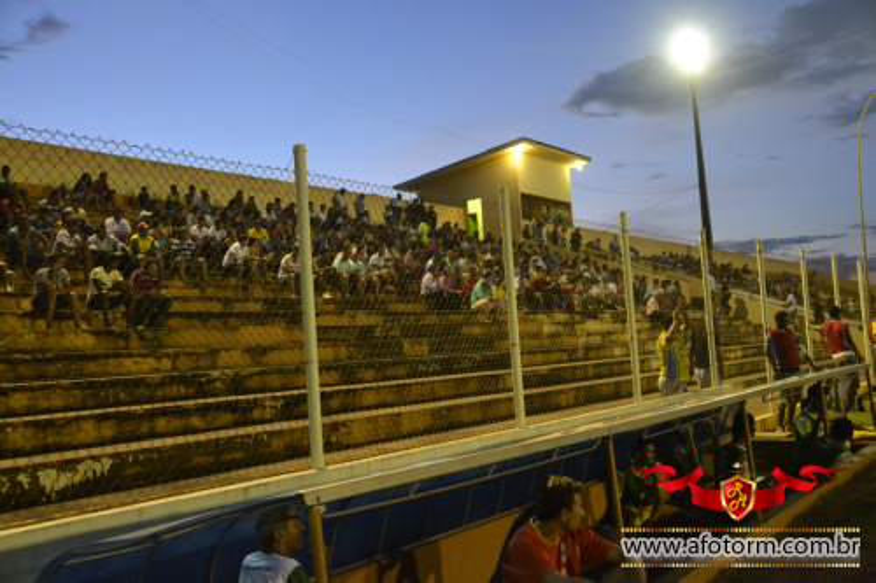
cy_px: 292
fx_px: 949
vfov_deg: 34.2
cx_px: 438
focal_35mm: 39
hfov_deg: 49.6
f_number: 3.8
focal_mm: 26
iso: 3200
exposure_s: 1/60
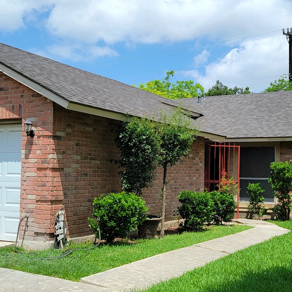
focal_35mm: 50
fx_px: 477
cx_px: 171
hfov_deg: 33.9
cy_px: 156
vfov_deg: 34.0
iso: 16
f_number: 1.8
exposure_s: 1/1000
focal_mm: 6.7
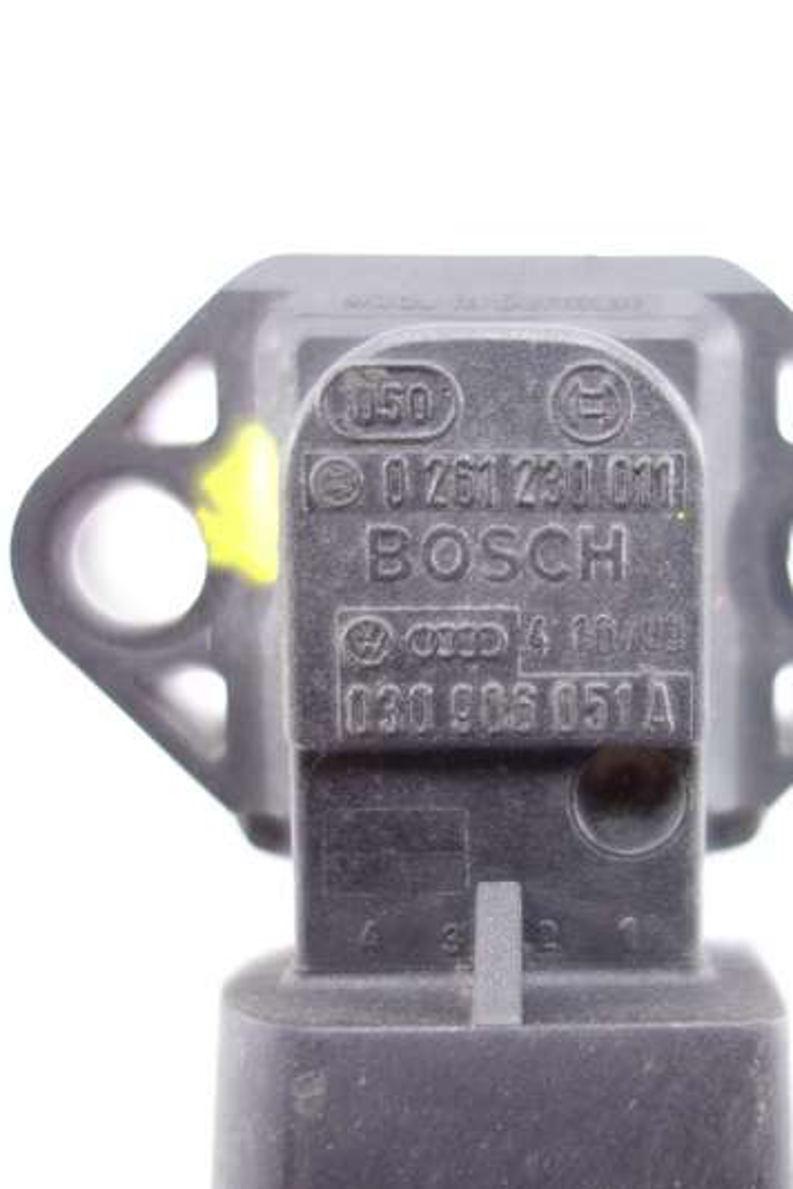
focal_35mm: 43
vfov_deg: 45.4
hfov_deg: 30.7
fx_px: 1421
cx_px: 584
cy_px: 582
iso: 125
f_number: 1.8
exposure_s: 1/30
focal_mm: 10.4
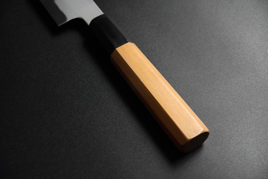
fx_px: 558
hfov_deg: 27.0
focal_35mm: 75
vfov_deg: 18.2
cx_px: 134
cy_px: 90
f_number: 5
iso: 6400
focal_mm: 50
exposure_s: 1/160
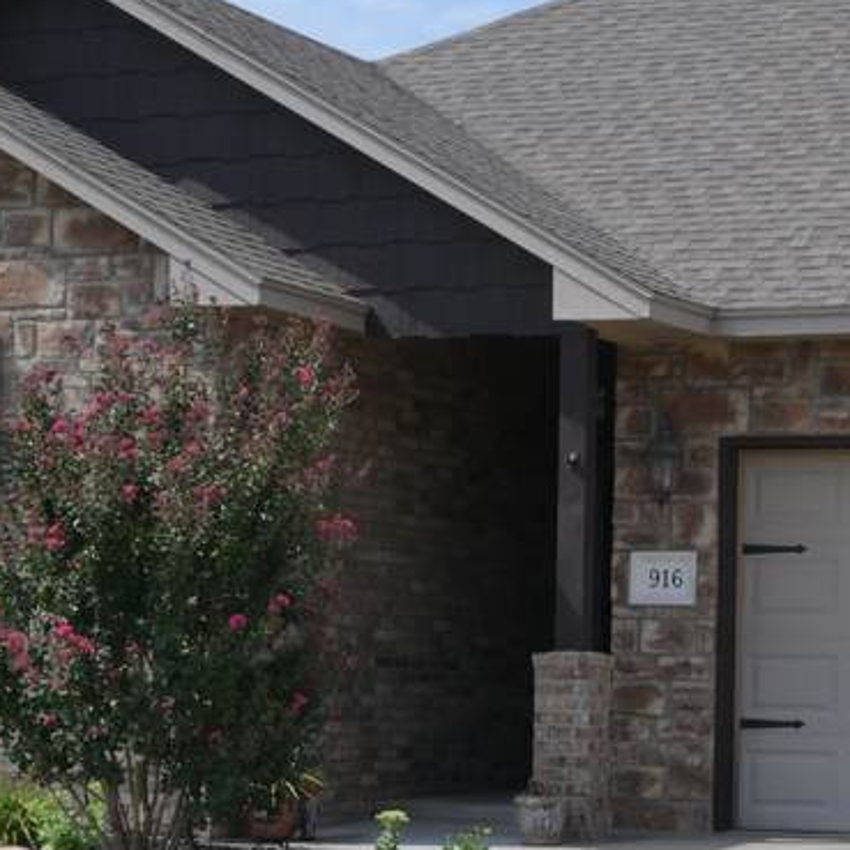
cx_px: 562
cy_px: 750
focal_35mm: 117
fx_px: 3256
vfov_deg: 14.7
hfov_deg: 14.8
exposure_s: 1/2000
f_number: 4.5
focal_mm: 26.5
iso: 200
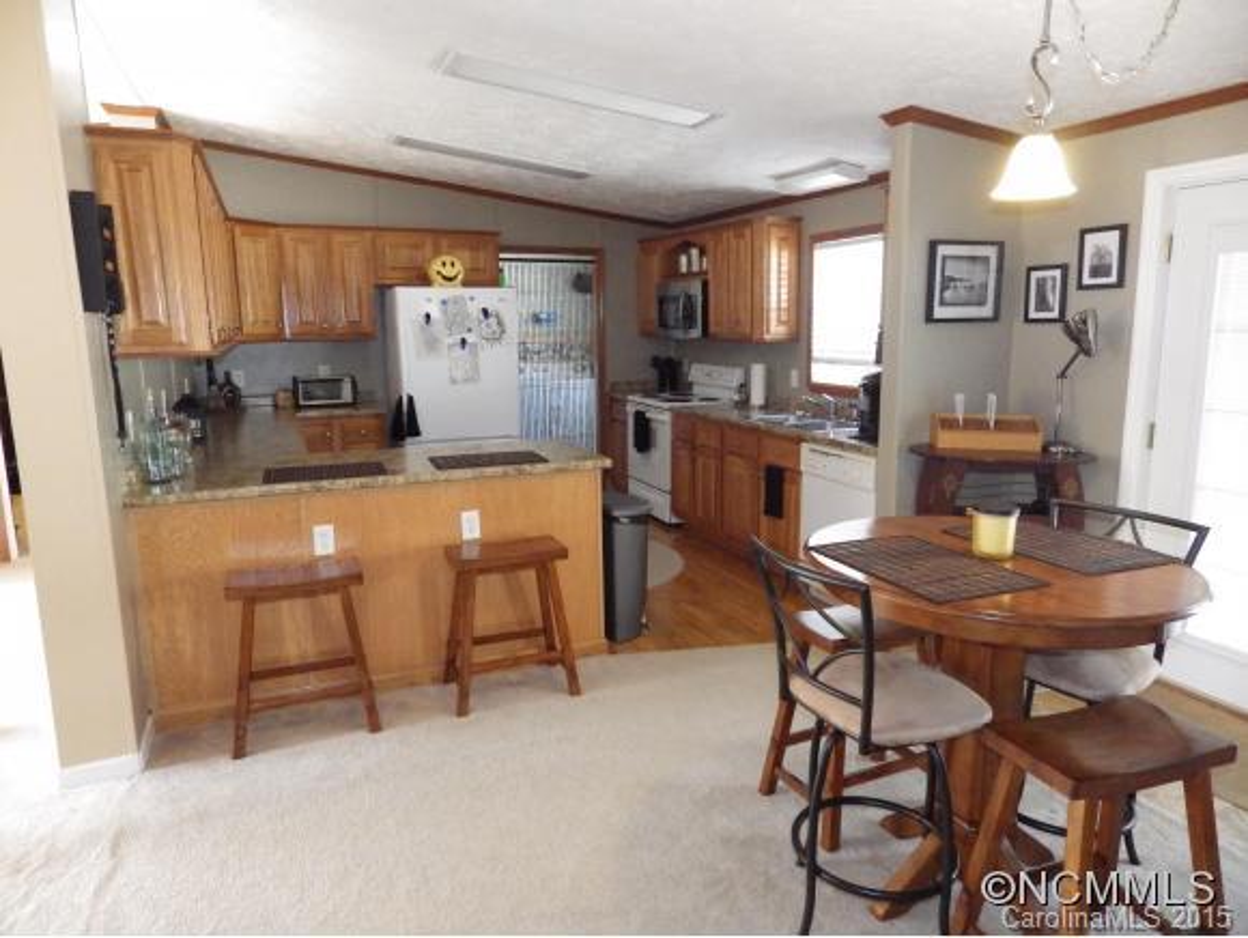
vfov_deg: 61.2
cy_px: 469
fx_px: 794
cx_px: 624
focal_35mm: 22
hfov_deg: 76.3
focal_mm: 4
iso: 640
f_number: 3.1
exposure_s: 1/45
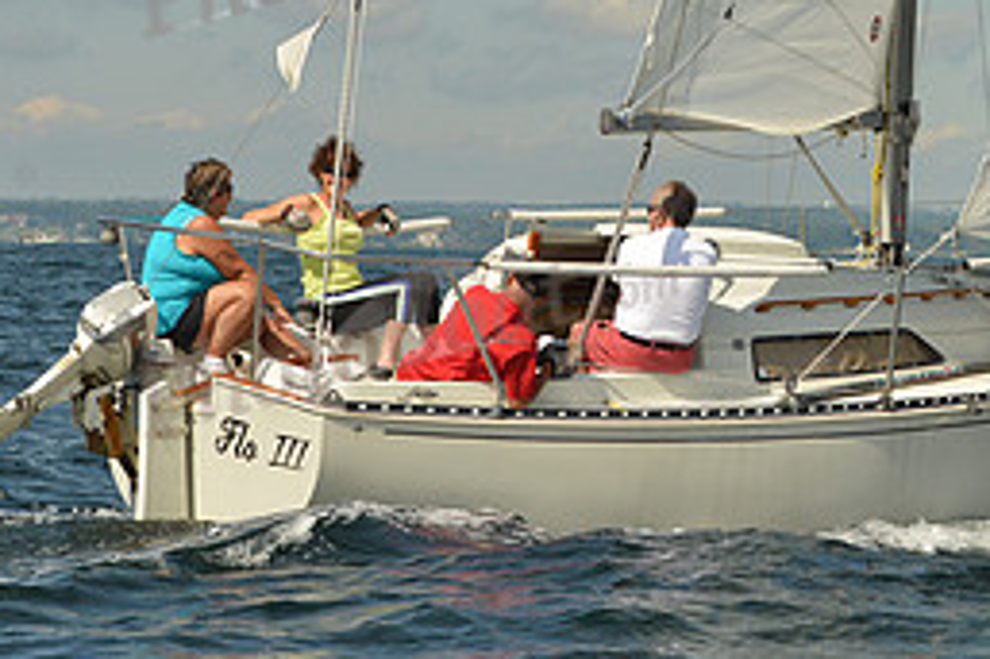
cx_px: 882
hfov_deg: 12.9
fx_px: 4342
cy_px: 83
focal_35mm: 158
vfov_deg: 8.6
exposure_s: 1/1600
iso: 320
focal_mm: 70
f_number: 7.1
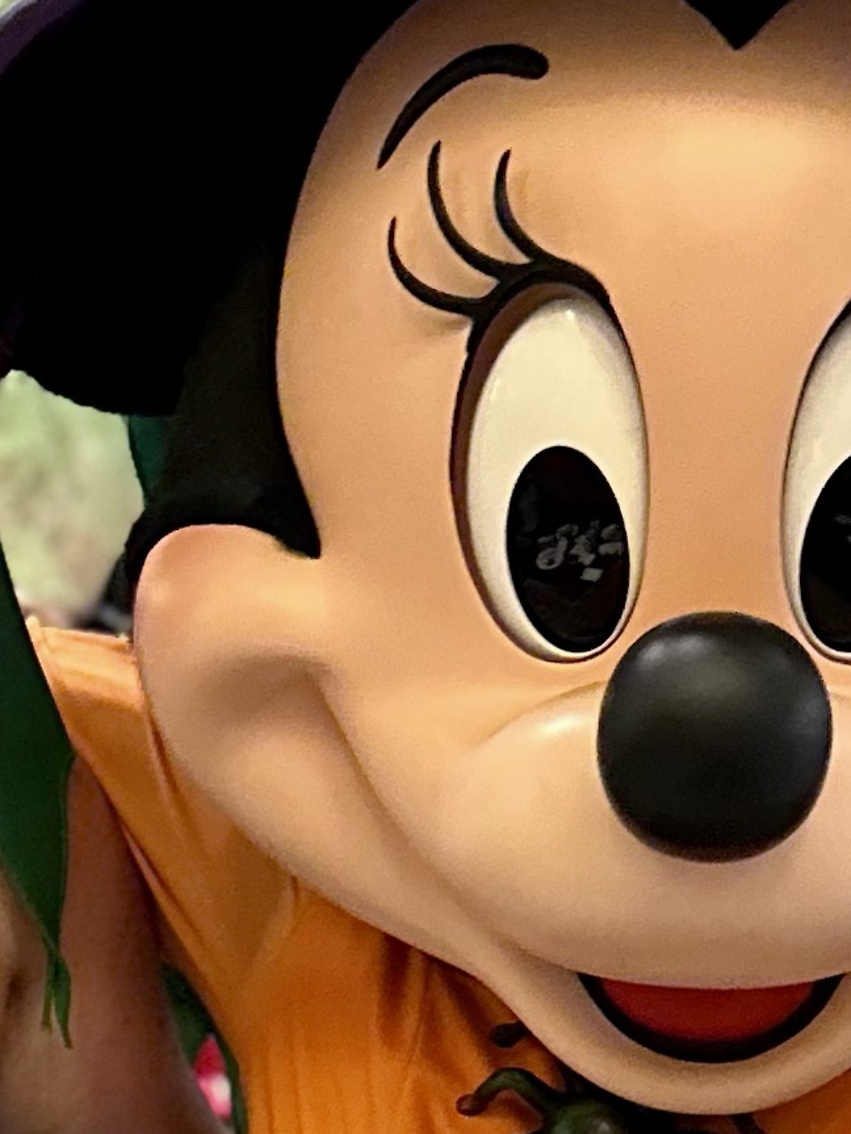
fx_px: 3671
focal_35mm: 112
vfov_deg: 16.6
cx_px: 478
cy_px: 1467
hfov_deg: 13.2
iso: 800
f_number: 1.78
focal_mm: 6.86
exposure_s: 1/40
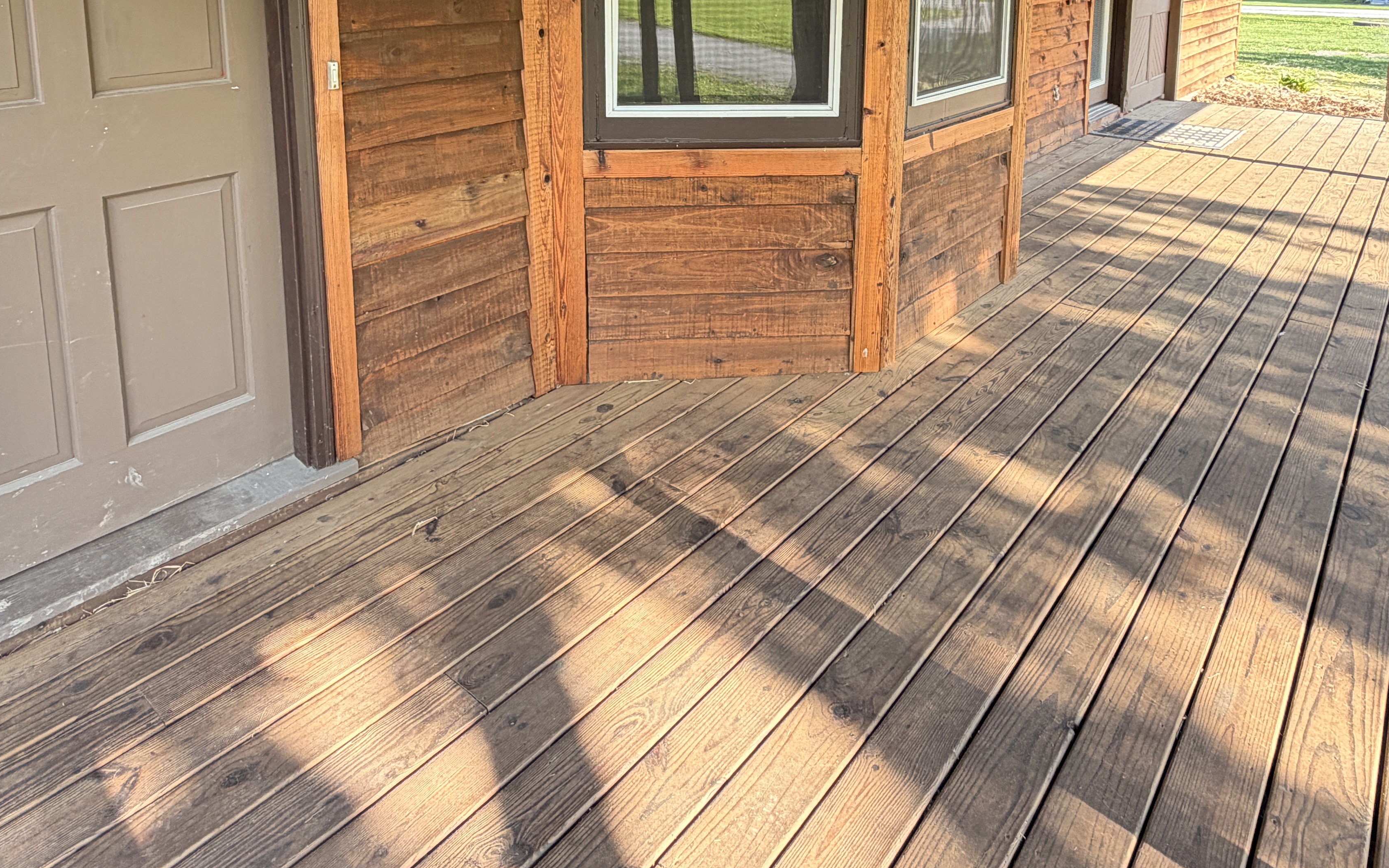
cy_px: 84
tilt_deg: -8.4
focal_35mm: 25
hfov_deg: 72.5
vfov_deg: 44.7
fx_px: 946
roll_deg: +0.8
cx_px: 676
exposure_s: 1/121
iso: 50
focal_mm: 2.22
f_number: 2.2
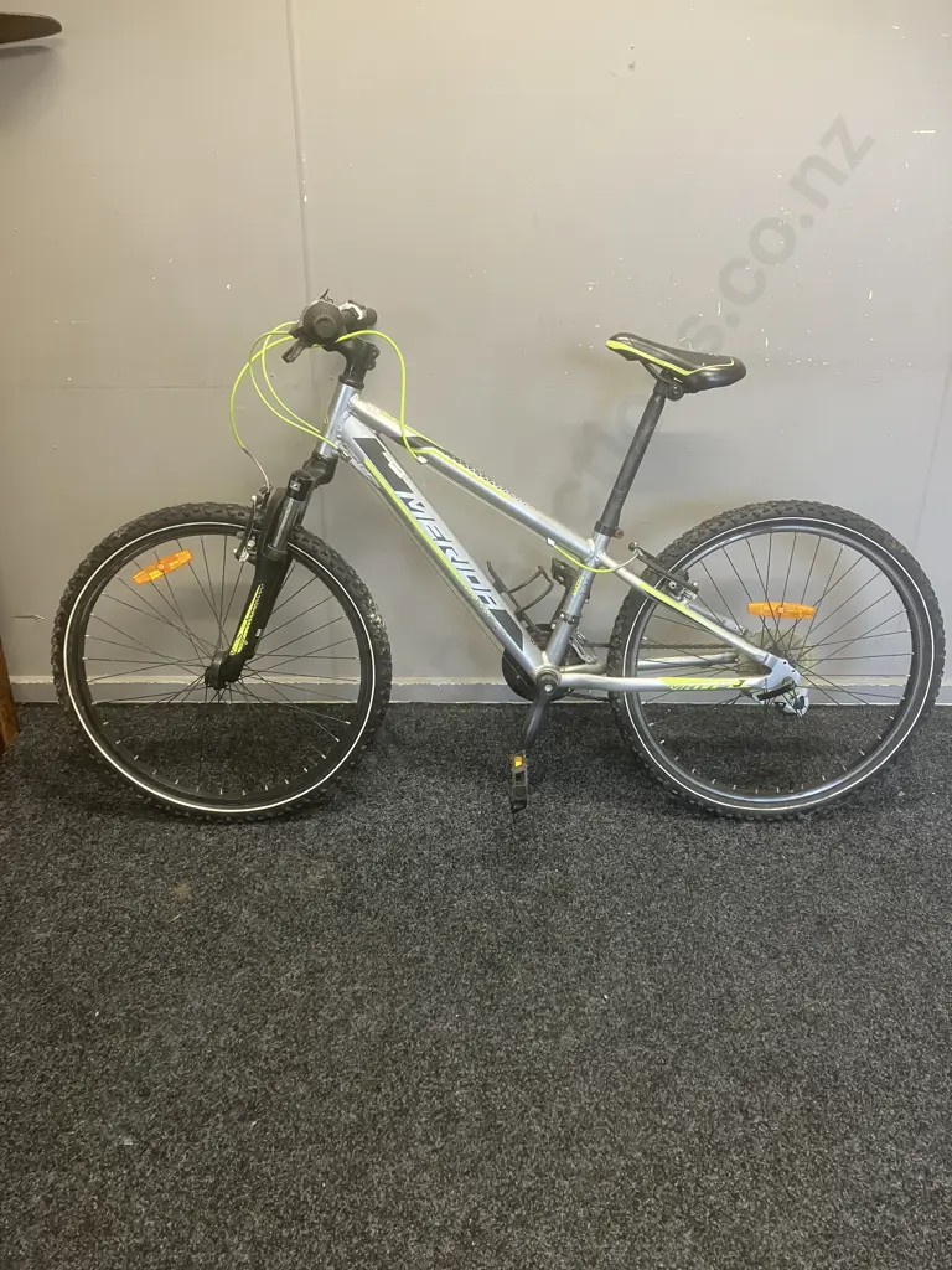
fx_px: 1027
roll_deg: +1.0
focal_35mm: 28
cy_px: 635
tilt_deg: -24.4
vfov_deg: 63.4
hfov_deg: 49.7
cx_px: 476
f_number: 1.8
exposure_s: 1/50
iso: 160
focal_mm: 3.99
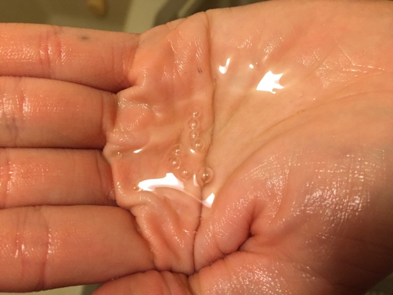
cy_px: 148
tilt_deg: -72.2
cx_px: 196
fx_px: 329
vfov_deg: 48.2
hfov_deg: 61.7
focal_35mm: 29
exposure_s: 1/30
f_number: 2.2
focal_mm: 4.15
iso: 160
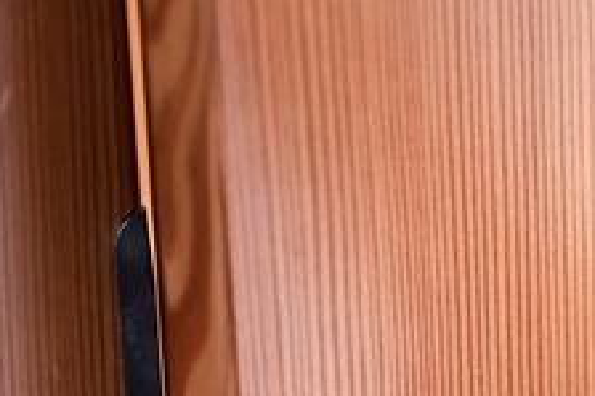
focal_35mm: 167
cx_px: 892
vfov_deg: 8.0
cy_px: 667
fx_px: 2758
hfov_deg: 11.8
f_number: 2.8
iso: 400
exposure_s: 1/60
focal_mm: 48
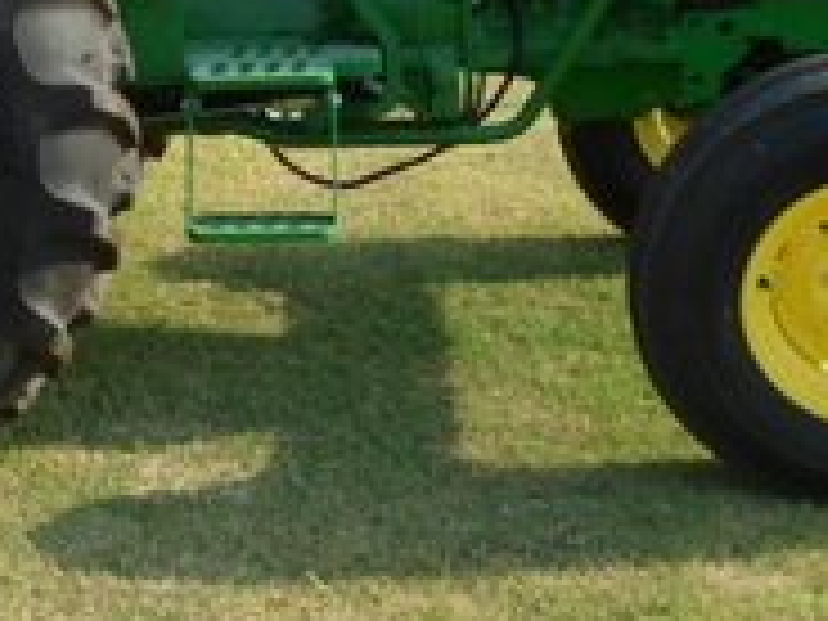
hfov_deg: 25.0
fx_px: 1842
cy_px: -18
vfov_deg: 18.6
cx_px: 184
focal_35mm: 77
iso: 80
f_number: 3.3
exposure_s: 1/750
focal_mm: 4.9
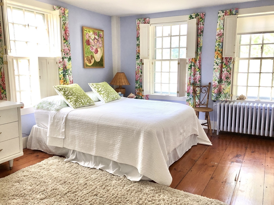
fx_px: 222
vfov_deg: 49.7
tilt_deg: -9.4
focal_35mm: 28
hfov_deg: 63.4
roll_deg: +2.1
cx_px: 137
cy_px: 102
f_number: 1.8
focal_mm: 4
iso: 25
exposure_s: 1/30
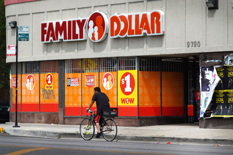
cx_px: 116
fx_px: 1113
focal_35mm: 172
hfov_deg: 11.9
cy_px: 78
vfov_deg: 8.0
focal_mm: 62.36
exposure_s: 1/2000
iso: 400
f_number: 6.3
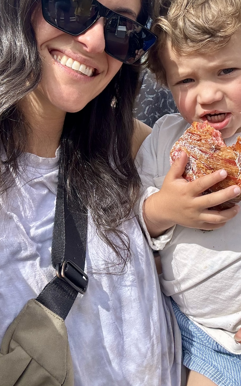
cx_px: 137
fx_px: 420
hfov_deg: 32.0
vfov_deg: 48.8
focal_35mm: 40
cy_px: 145
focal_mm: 2.69
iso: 25
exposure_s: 1/844
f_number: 1.9
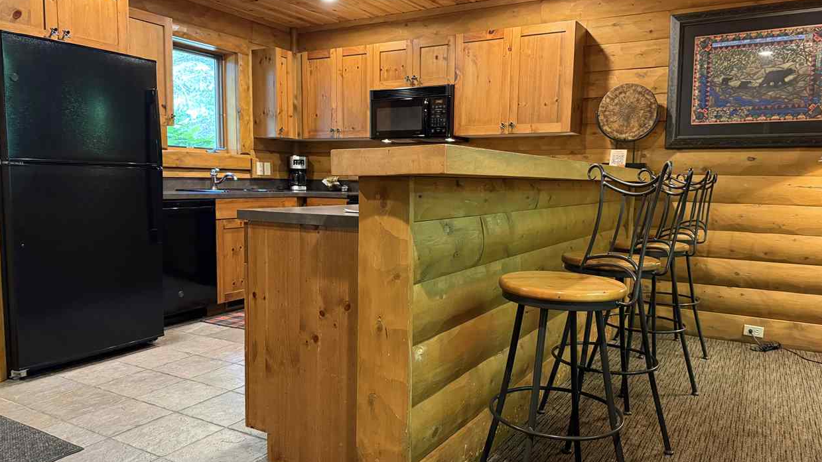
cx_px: 423
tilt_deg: -4.3
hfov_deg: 69.8
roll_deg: -0.6
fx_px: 589
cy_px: 234
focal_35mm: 27
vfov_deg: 42.9
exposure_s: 1/40
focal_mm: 6.76
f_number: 1.78
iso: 640
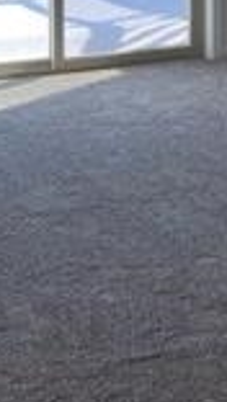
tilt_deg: -6.5
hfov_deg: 10.1
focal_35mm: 116
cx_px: 359
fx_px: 1239
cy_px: -34
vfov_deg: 17.8
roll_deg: -0.9
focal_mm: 5.1
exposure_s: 1/599
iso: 32
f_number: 1.6
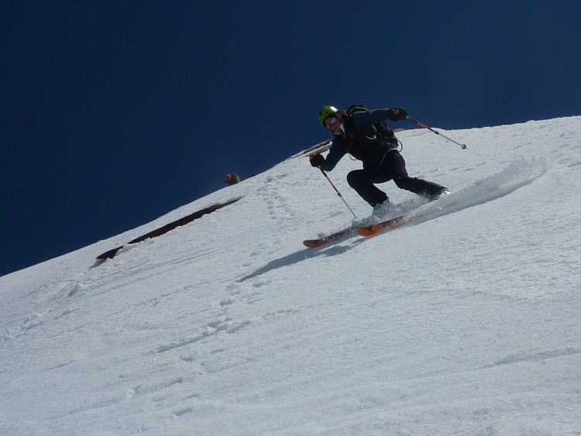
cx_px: 290
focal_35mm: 50
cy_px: 218
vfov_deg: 29.1
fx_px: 839
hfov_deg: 38.2
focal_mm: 6.9
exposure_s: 1/1300
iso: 80
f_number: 6.3
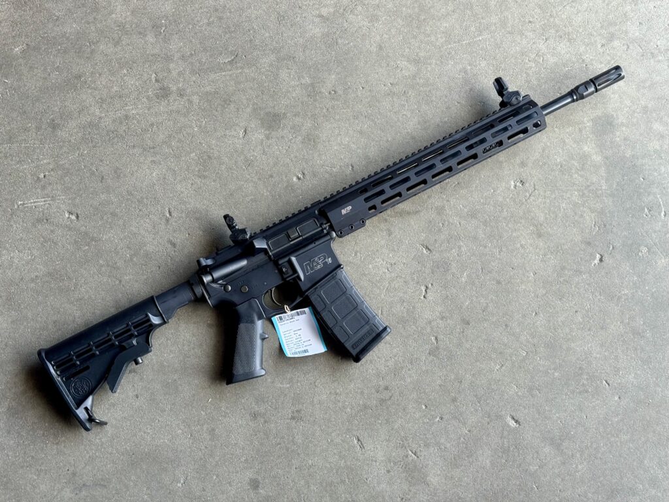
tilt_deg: -80.1
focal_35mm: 48
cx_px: 334
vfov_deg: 30.3
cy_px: 251
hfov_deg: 39.7
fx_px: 928
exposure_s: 1/179
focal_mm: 6.76
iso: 64
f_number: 1.78
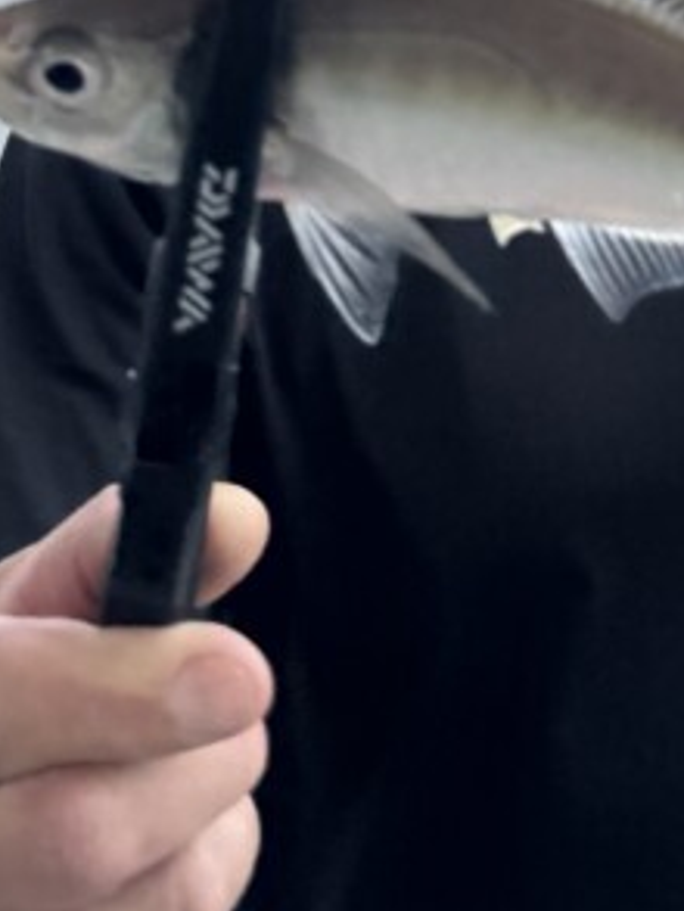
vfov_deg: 21.7
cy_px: -243
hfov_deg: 17.6
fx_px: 2159
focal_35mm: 82
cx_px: 656
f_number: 1.78
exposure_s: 1/1678
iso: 80
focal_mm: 6.76
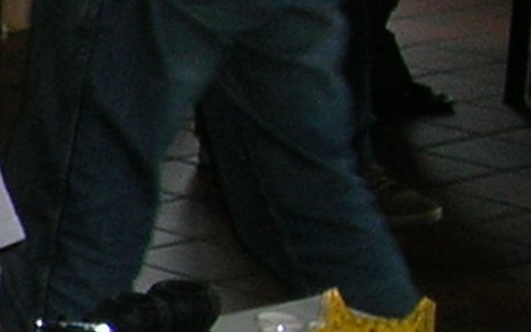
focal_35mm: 256
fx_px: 3705
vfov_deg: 5.1
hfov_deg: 7.2
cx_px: -1081
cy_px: 187
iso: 55
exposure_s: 1/60.1
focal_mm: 6.4
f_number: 3
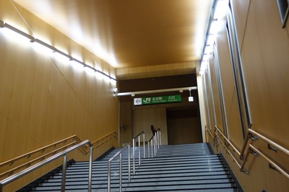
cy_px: 95
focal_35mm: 46
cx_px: 121
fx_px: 369
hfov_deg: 42.6
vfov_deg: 29.2
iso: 500
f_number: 1.8
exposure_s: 1/100
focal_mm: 10.4
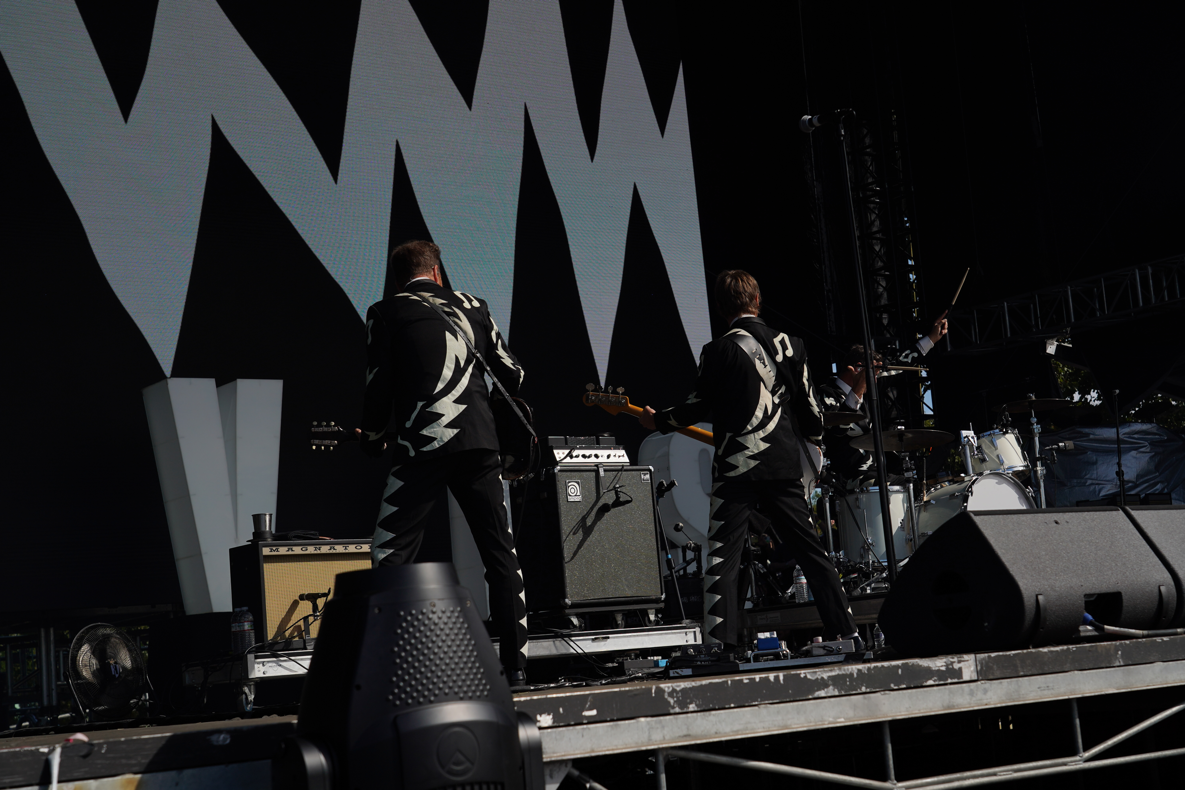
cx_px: 592
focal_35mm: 56
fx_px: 1843
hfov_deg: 35.6
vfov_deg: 24.2
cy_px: 395
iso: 100
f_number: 8
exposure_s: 1/800
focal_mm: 56
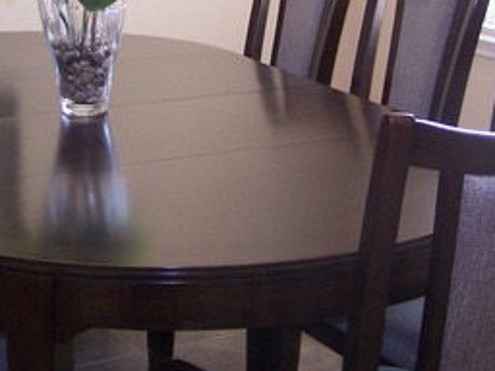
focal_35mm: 95
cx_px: 186
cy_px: -73
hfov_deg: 20.6
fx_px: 1358
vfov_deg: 15.0
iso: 140
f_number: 2.8
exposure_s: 1/15
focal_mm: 6.3
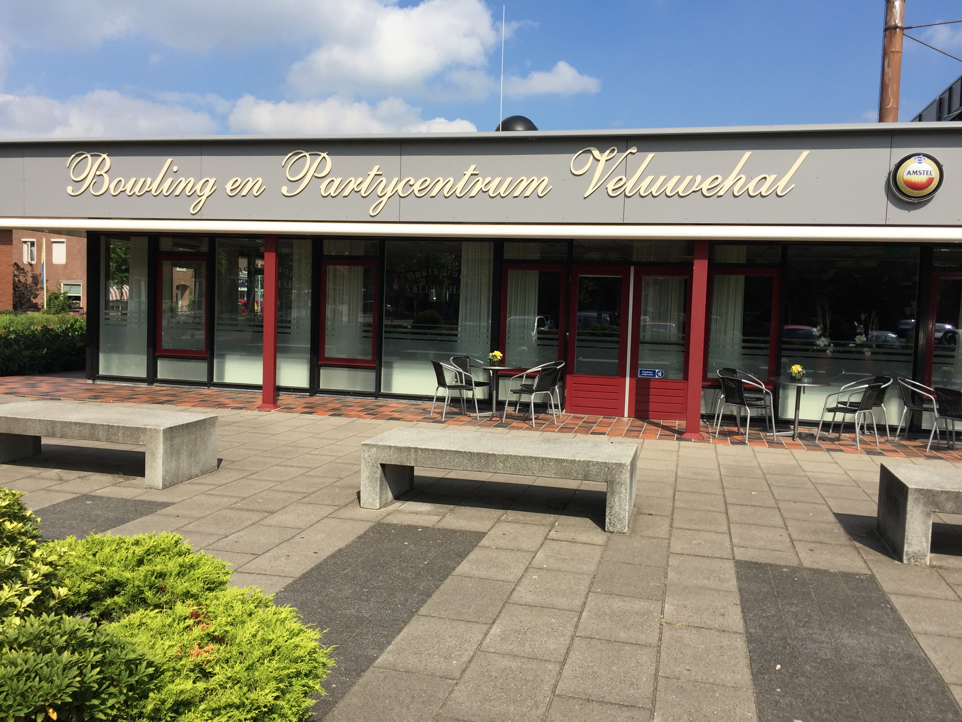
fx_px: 806
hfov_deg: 61.7
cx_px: 481
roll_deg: -1.6
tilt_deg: -3.6
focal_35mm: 29
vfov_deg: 48.2
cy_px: 361
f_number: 2.2
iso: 32
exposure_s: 1/2198
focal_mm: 4.15
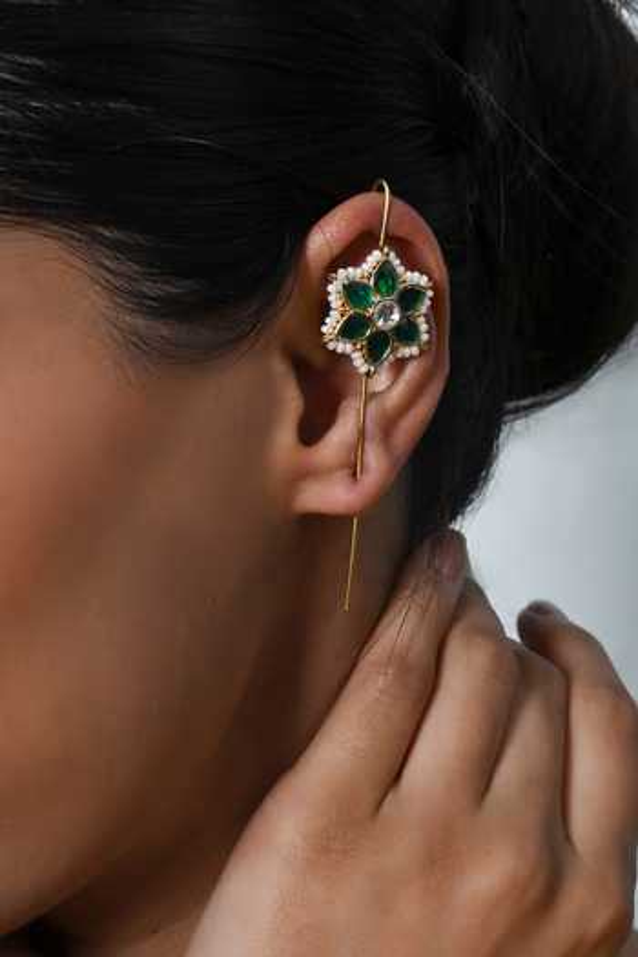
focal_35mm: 50
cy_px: 478
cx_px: 319
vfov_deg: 39.6
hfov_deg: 27.0
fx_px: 1329
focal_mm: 50
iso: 320
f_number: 13
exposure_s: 1/125
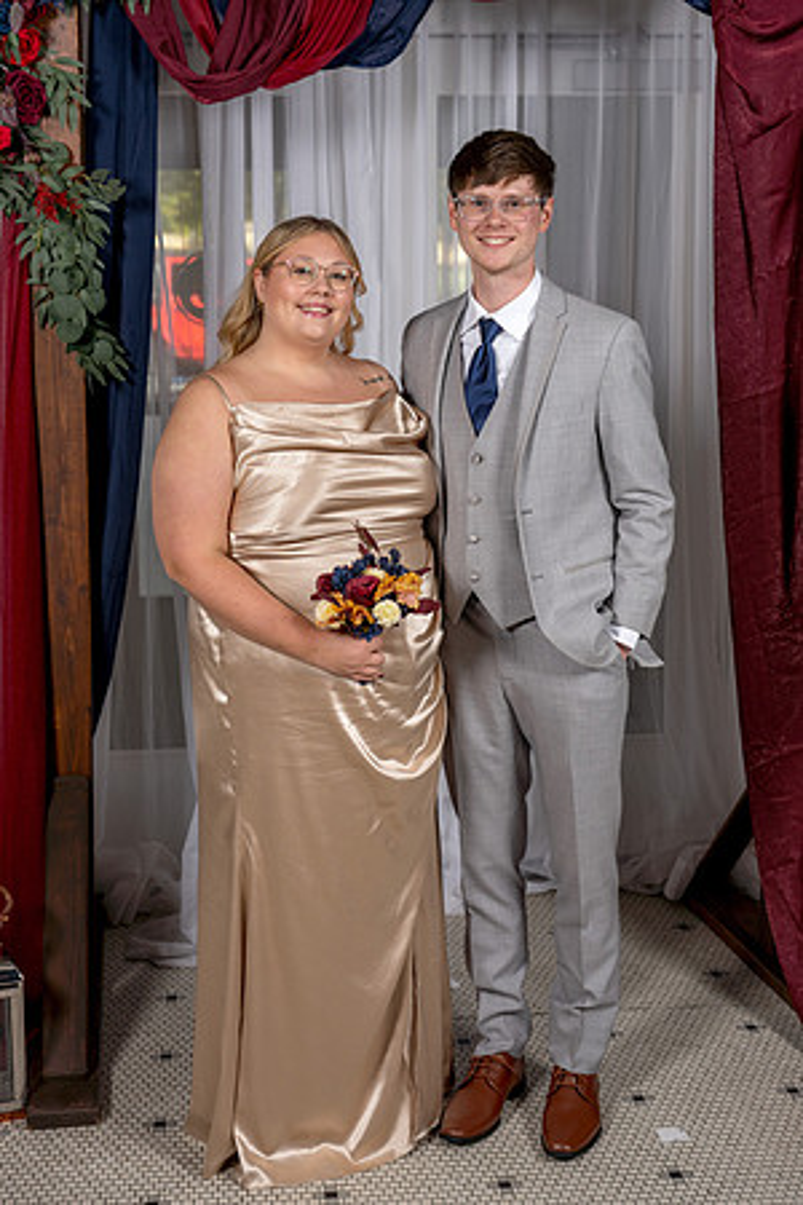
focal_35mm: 45
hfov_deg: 29.9
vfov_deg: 43.6
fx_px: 1506
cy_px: 602
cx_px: 402
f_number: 5
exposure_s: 1/160
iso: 100
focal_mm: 45
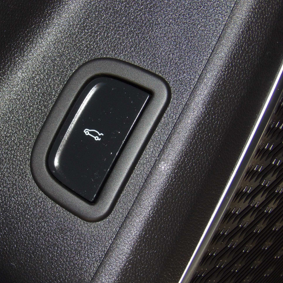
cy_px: 142
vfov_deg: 12.2
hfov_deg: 12.2
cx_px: 94
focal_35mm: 143
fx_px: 1323
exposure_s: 1/100
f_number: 4.2
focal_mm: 21.7
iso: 200
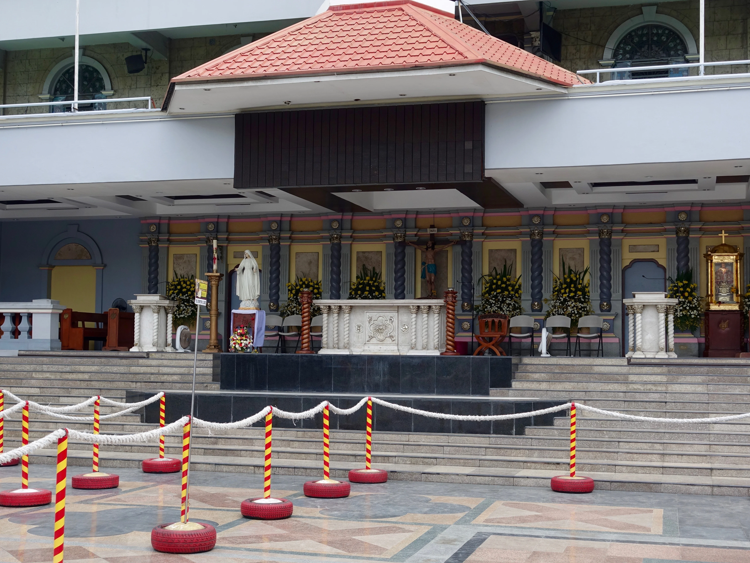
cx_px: 370
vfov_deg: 28.0
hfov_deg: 36.8
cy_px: 282
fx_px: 1127
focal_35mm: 52
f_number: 4
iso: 125
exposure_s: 1/320
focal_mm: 17.49
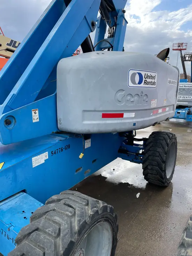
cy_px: 128
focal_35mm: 26
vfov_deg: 67.3
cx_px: 96
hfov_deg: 53.1
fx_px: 192
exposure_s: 1/569
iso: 32
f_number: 1.6
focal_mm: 4.2
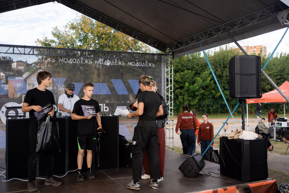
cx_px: 144
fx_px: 281
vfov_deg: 37.9
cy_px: 96
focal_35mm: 35
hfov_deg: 54.4
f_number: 2.2
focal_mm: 35
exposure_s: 1/800
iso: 100
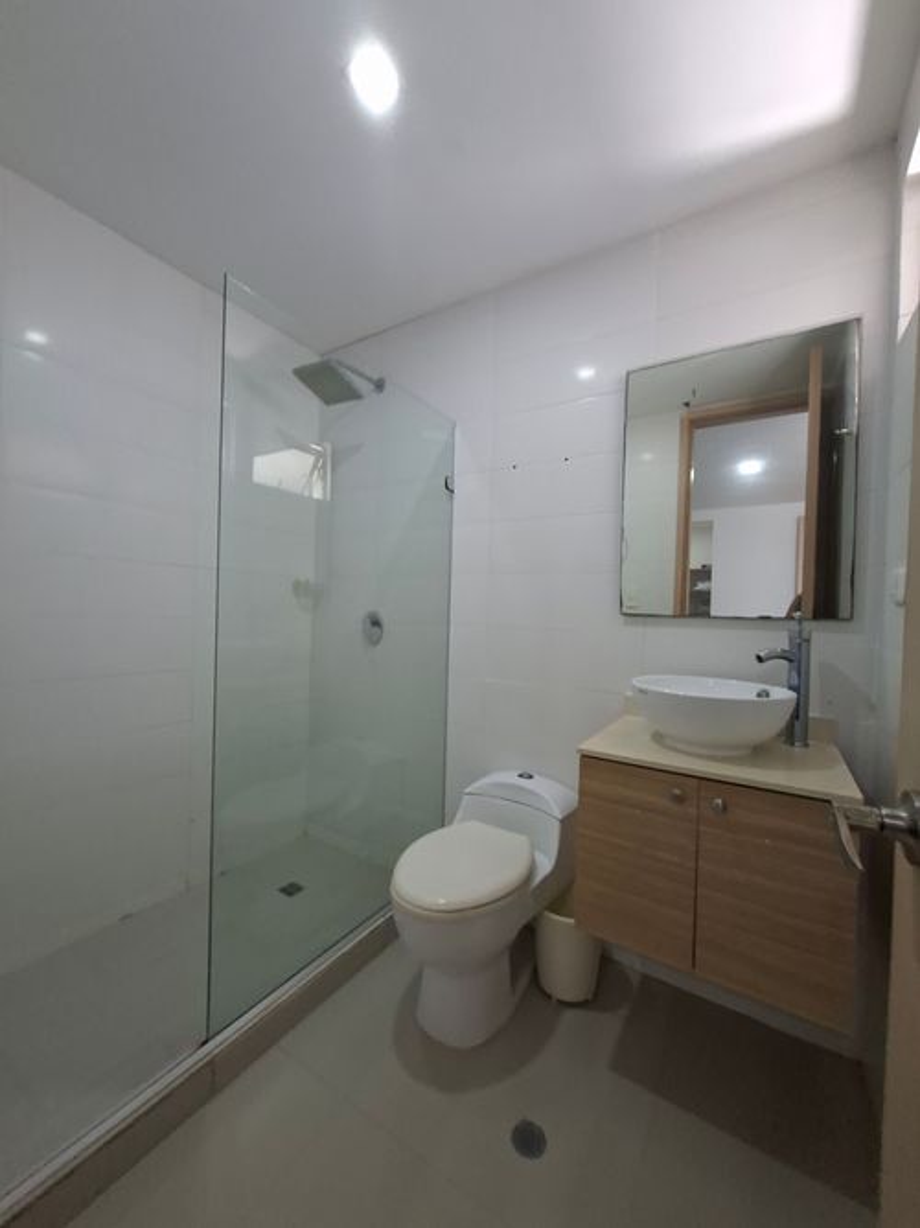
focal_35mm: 13
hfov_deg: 89.9
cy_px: 614
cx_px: 460
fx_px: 461
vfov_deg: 106.2
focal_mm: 1.74
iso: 200
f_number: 2.2
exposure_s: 1/24
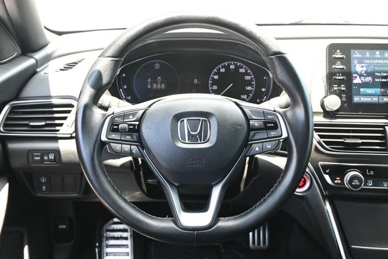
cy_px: 130
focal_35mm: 45
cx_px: 194
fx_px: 485
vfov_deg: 29.9
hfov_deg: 43.6
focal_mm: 30
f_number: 4.8
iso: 1800
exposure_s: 1/125
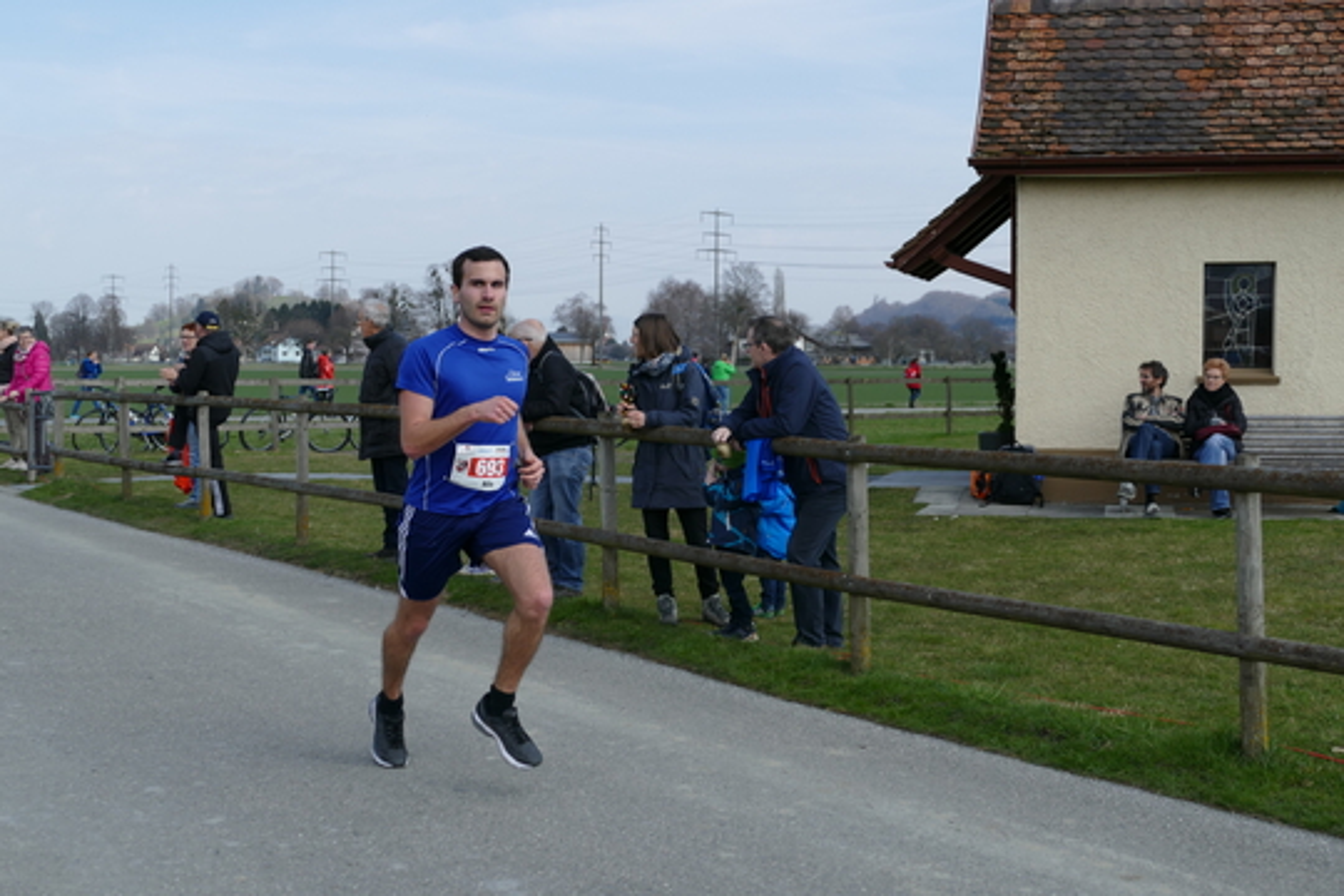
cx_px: 672
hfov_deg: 41.9
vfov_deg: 28.6
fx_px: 1755
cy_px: 448
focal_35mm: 47
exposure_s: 1/1300
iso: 125
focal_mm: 17.27
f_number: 3.3
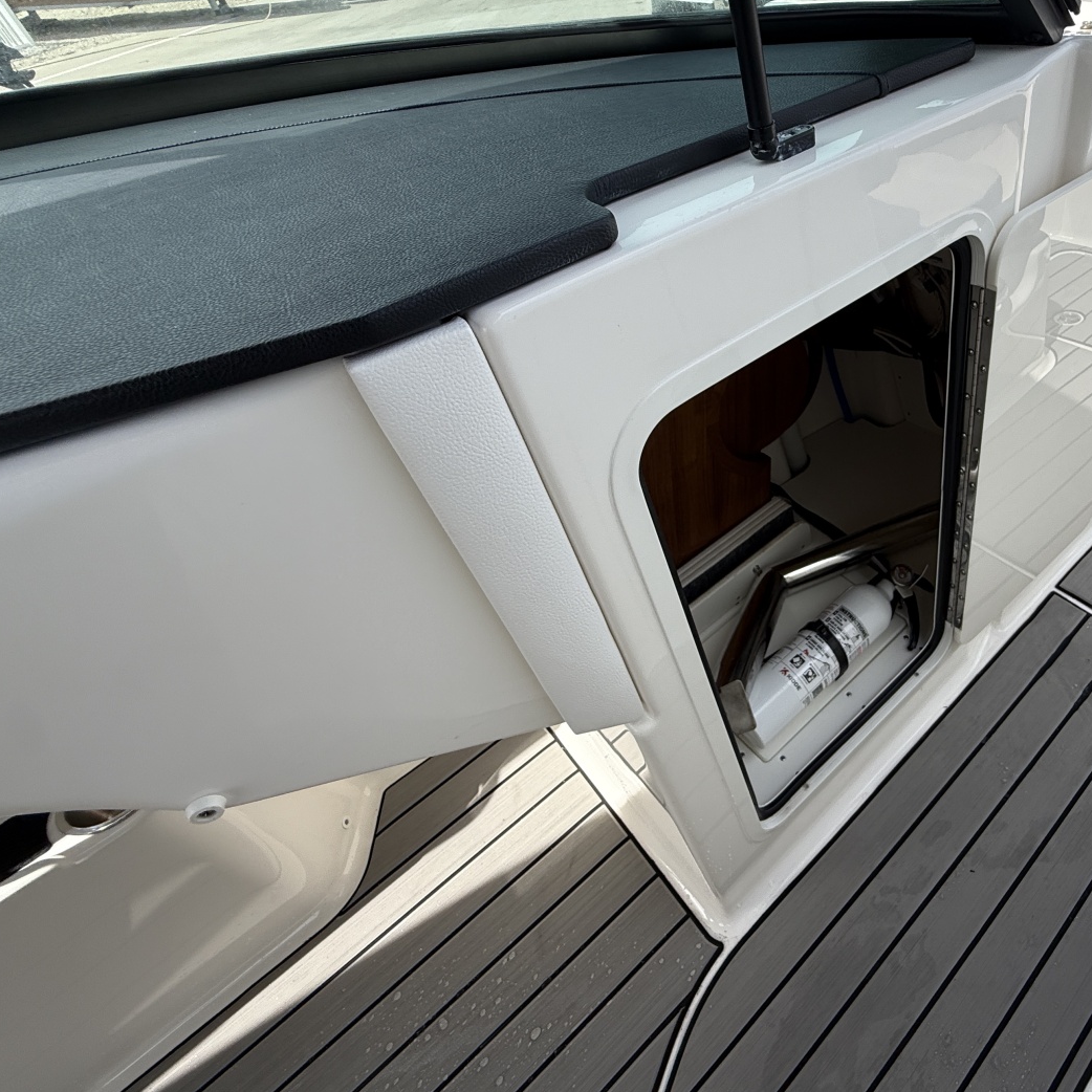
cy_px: 499
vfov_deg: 77.5
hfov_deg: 73.2
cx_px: 795
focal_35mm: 19
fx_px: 678
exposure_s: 1/1339
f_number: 2.2
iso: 50
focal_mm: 2.22
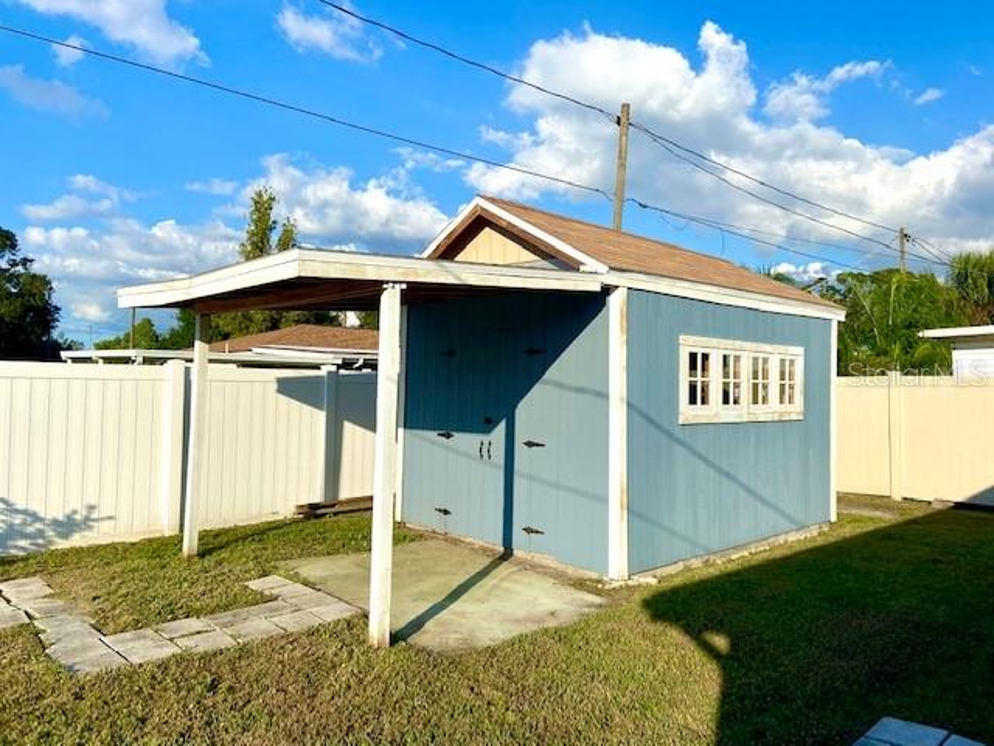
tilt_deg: +1.9
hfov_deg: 67.3
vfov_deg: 53.1
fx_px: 747
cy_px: 373
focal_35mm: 26
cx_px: 497
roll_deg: -0.6
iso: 32
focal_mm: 4.25
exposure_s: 1/3984
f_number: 1.8
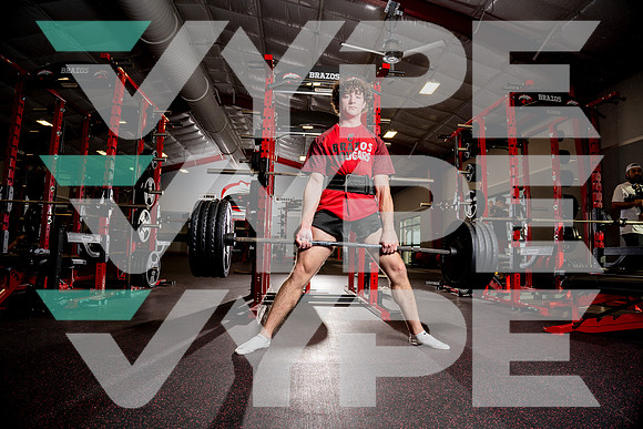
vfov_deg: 62.0
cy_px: 214
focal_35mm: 20
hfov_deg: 84.0
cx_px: 322
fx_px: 357
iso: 100
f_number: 4
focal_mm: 20
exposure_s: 1/250
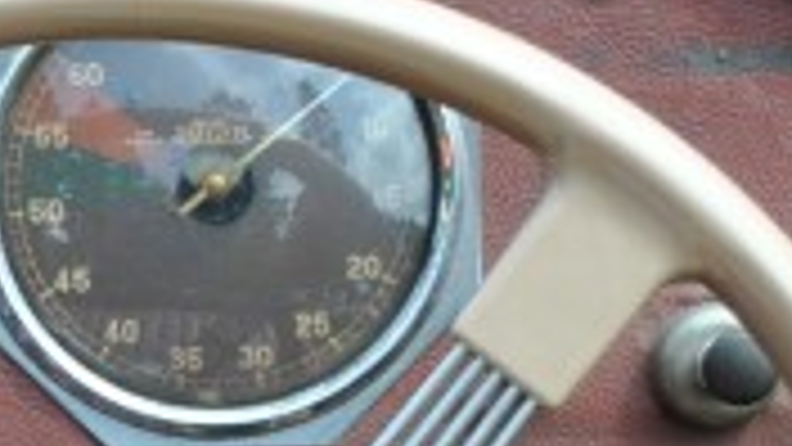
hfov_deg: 7.1
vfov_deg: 4.2
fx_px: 6090
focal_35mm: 290
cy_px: 487
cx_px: -873
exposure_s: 1/160
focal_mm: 36
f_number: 6.3
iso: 100
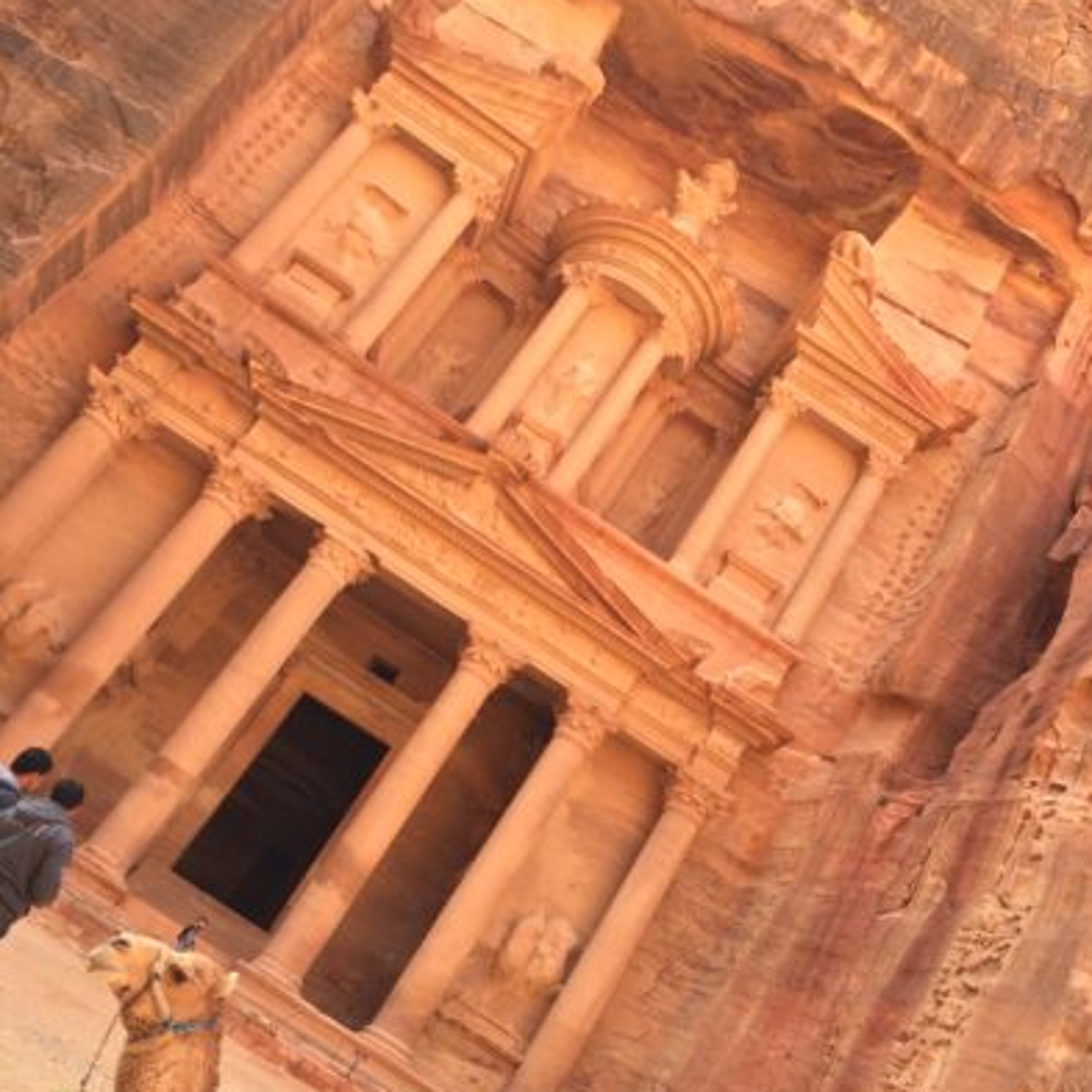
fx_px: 1285
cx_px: 550
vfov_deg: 45.8
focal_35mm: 36
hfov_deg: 46.0
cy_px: 646
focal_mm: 4.12
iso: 32
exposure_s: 1/149
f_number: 2.2
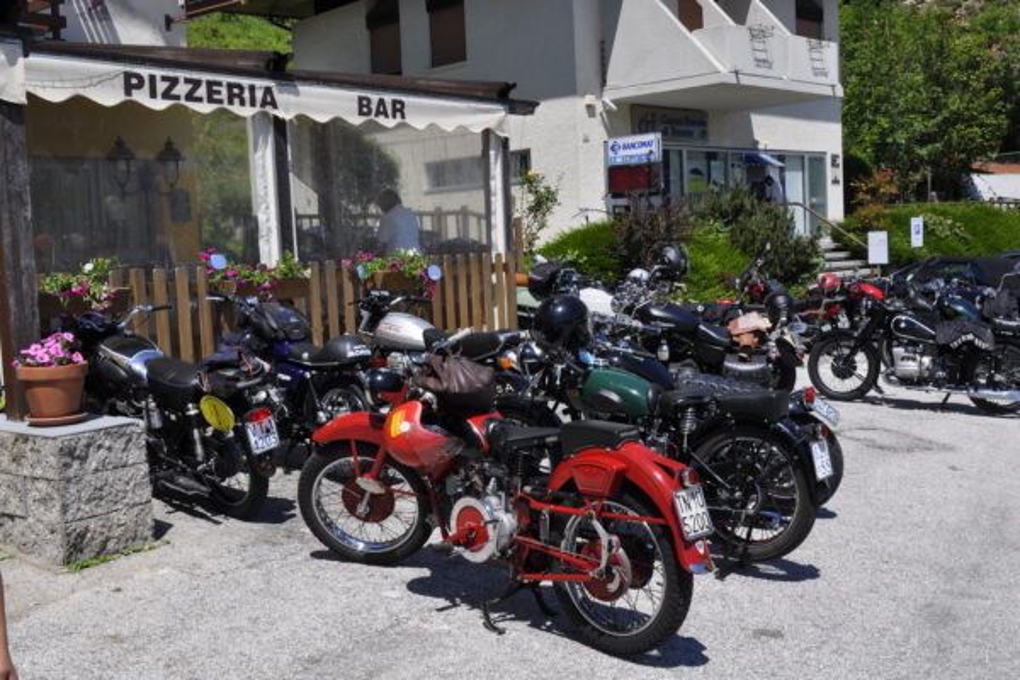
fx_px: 1105
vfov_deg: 34.2
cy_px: 340
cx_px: 510
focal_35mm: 39
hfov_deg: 49.6
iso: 200
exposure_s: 1/400
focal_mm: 26
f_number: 10
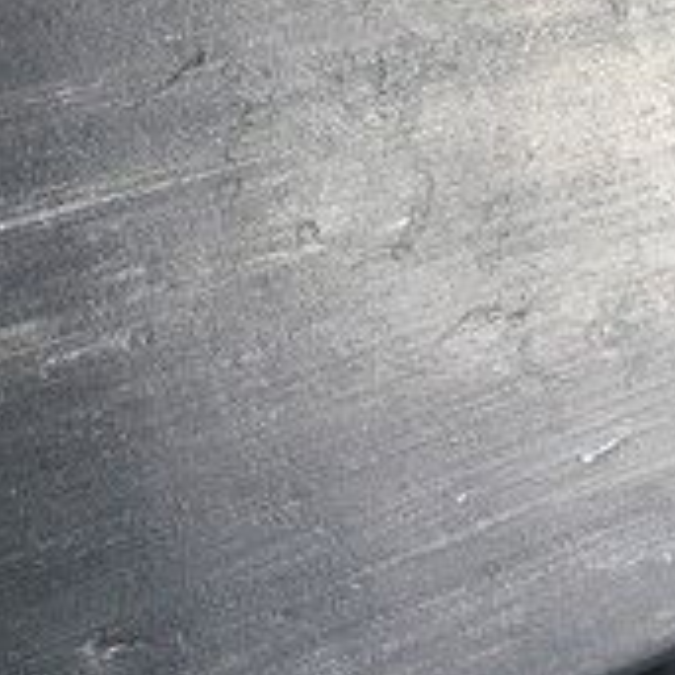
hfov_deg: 18.8
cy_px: -59
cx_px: 679
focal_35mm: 90
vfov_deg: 18.6
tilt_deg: -22.0
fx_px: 1986
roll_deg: +3.7
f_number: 2.2
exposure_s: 1/33
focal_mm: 4.15
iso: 40
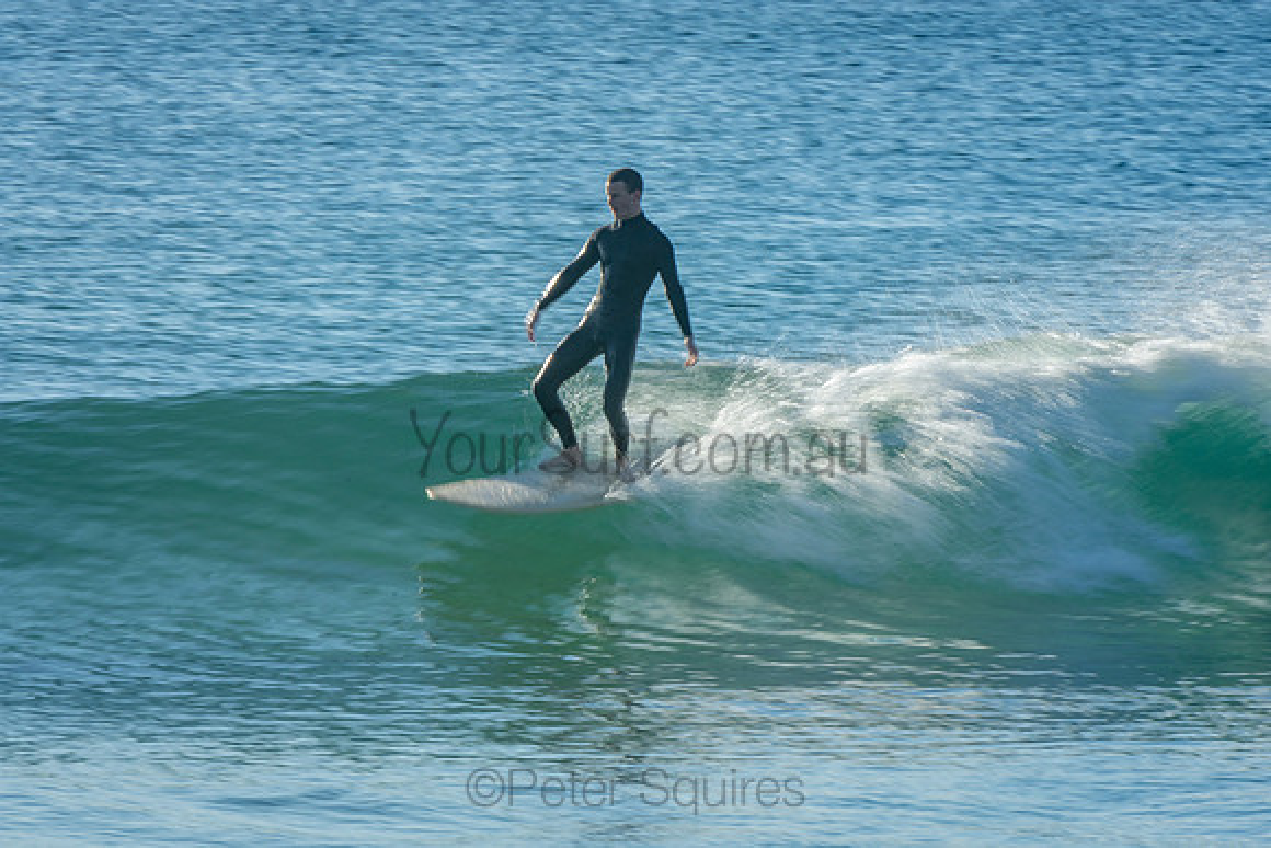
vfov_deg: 2.3
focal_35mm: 600
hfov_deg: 3.4
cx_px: 636
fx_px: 21187
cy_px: 424
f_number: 22
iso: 100
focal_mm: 400
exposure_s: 1/30
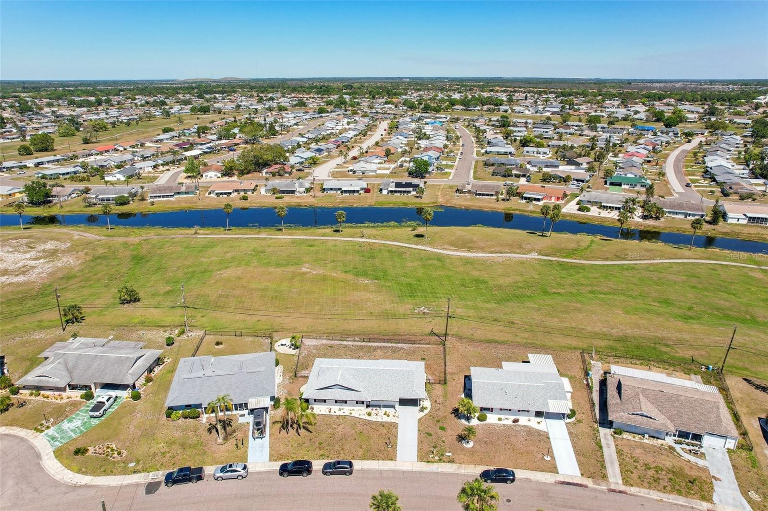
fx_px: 469
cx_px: 384
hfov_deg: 78.6
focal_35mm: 22
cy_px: 256
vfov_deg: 57.2
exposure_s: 1/640
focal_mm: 8.4
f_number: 2.8
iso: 100
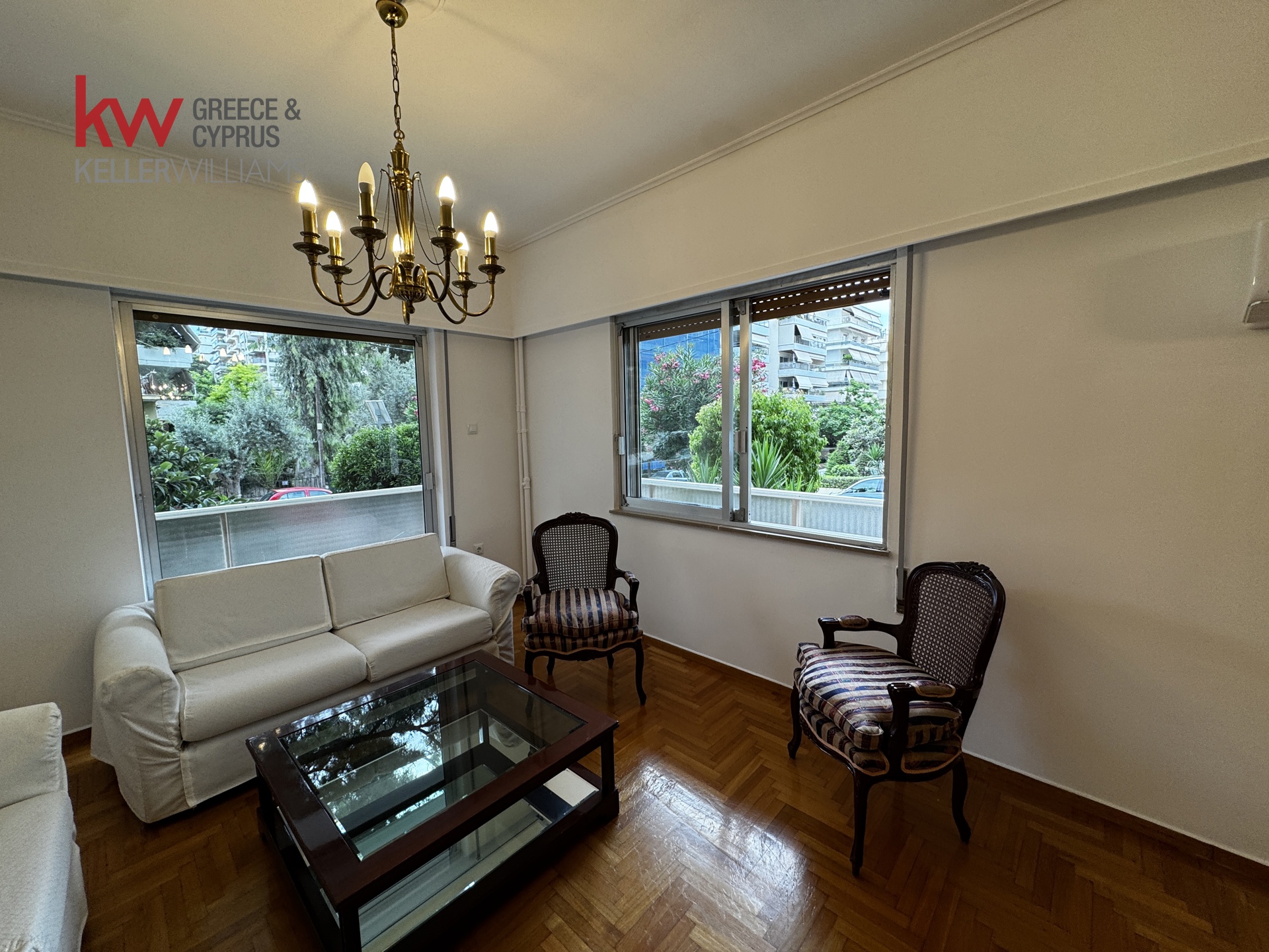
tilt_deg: -6.0
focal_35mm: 14
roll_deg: +1.6
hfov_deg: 102.1
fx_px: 513
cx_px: 634
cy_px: 476
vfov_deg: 85.7
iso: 64
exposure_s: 1/100
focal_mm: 2.22
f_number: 2.2
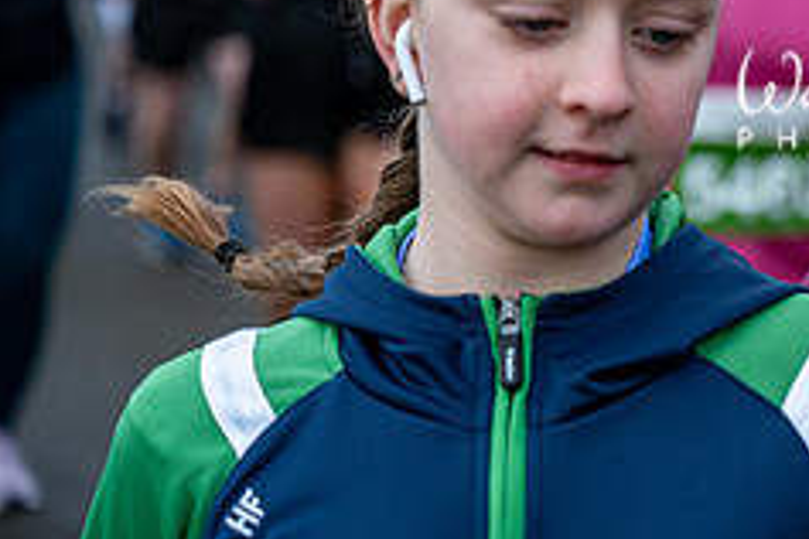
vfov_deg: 8.0
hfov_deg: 11.8
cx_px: 959
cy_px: 32
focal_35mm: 171
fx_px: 3842
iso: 360
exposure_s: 1/1250
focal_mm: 70
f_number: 2.8
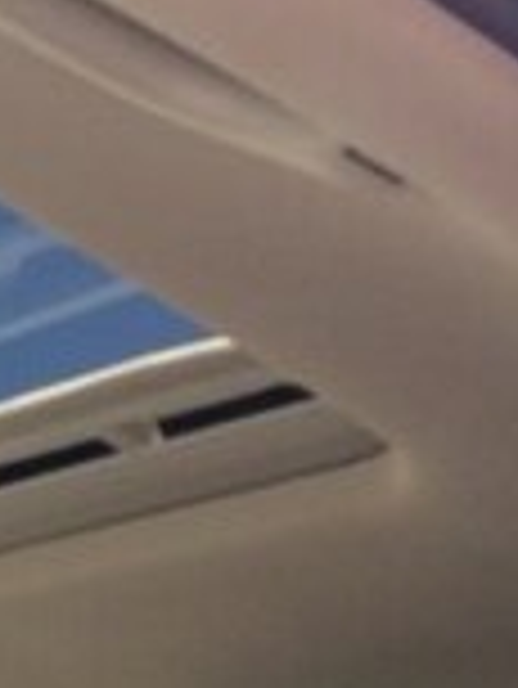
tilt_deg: +20.3
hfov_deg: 9.7
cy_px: 672
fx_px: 2491
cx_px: -914
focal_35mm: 125
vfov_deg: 15.5
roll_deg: -16.6
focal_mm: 4.15
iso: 32
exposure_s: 1/191
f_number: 2.2
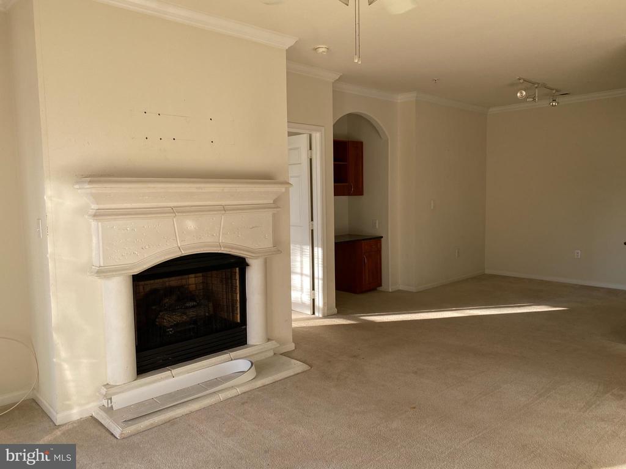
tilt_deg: -4.9
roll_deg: +1.1
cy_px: 234
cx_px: 313
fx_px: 470
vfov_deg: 53.1
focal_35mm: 26
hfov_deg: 67.3
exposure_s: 1/121
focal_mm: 4.25
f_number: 1.8
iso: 50
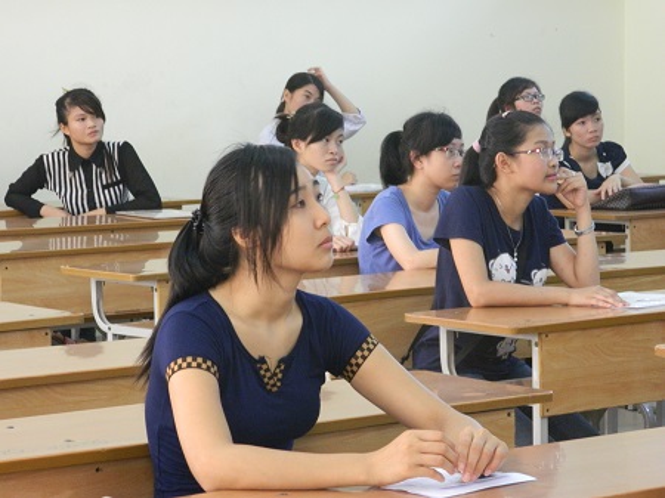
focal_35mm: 129
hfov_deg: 15.3
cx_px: 332
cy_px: 249
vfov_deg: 11.5
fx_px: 2477
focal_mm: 23.2
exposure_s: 1/25
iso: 400
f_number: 4.7
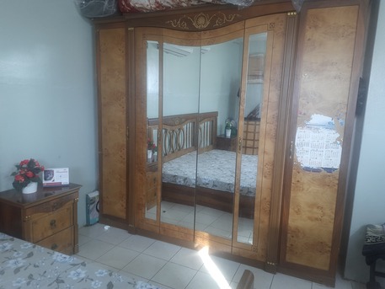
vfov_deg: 56.8
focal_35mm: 24
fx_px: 267
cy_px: 144
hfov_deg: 71.6
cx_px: 192
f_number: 1.8
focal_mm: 5.23
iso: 400
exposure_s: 1/50
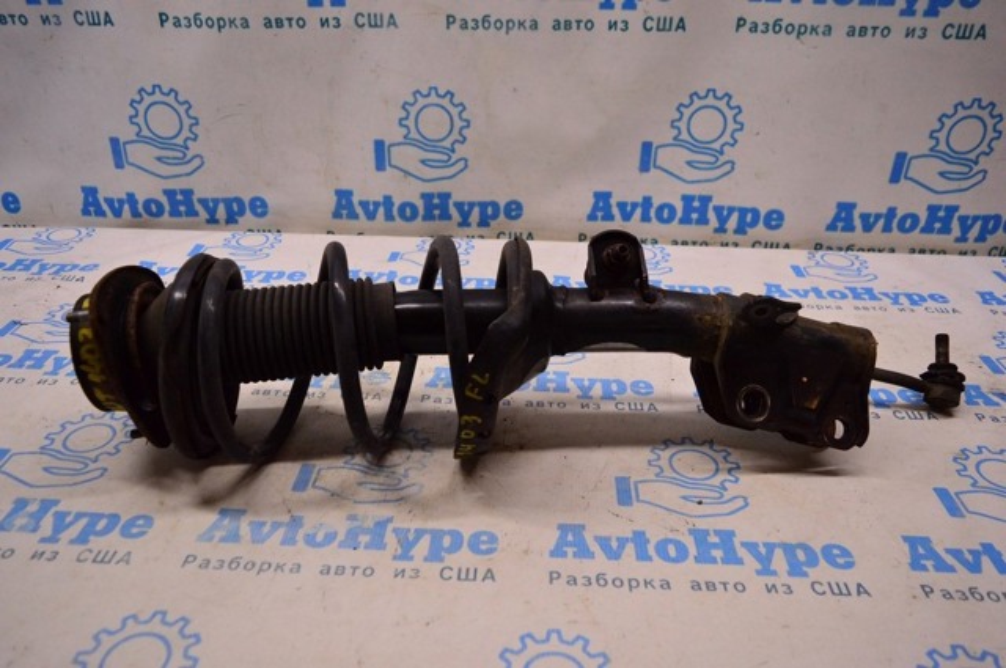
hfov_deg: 67.4
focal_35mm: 27
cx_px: 503
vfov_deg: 47.8
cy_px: 334
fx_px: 754
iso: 1600
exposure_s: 1/400
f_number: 4
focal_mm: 18
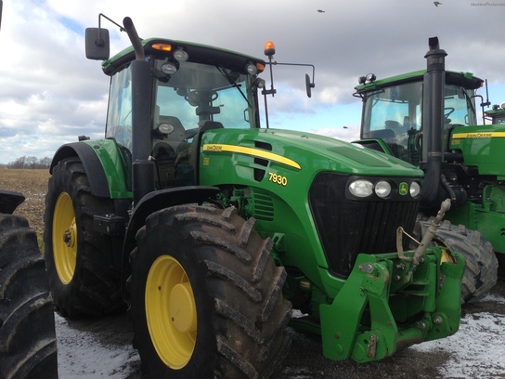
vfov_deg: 42.9
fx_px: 481
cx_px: 252
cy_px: 190
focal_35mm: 33
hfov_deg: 55.4
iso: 50
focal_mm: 4.13
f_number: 2.4
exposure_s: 1/686
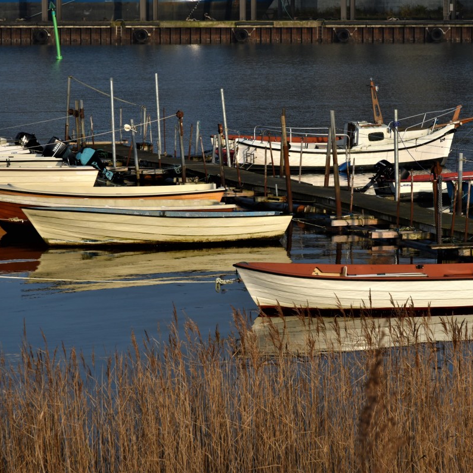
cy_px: 236
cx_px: 318
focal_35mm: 154
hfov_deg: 11.3
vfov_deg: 11.3
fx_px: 2381
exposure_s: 1/250
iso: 280
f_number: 19
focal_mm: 120
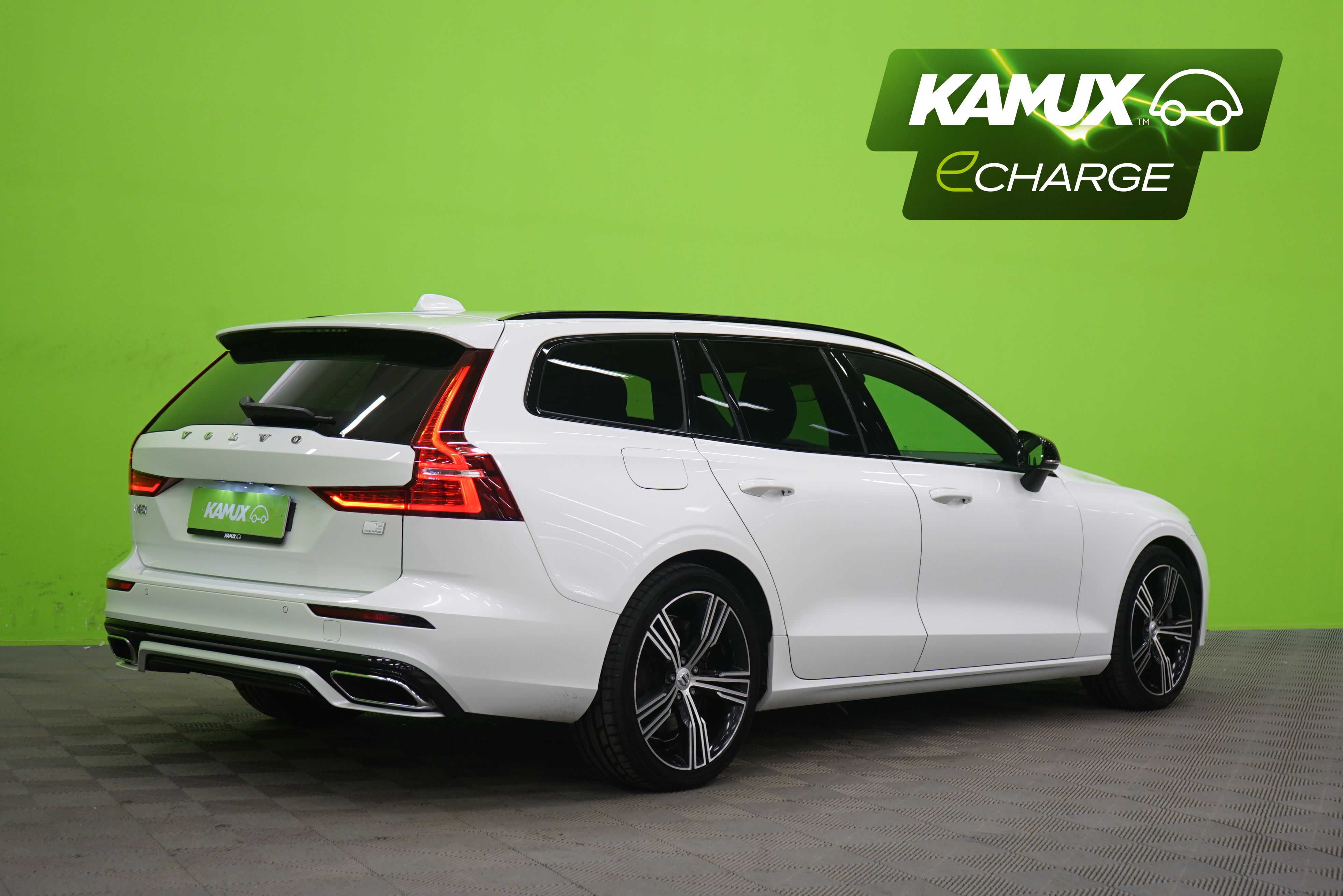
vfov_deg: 26.0
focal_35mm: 52
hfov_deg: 38.2
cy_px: 448
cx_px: 672
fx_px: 1940
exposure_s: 1/10
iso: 400
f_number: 5
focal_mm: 52
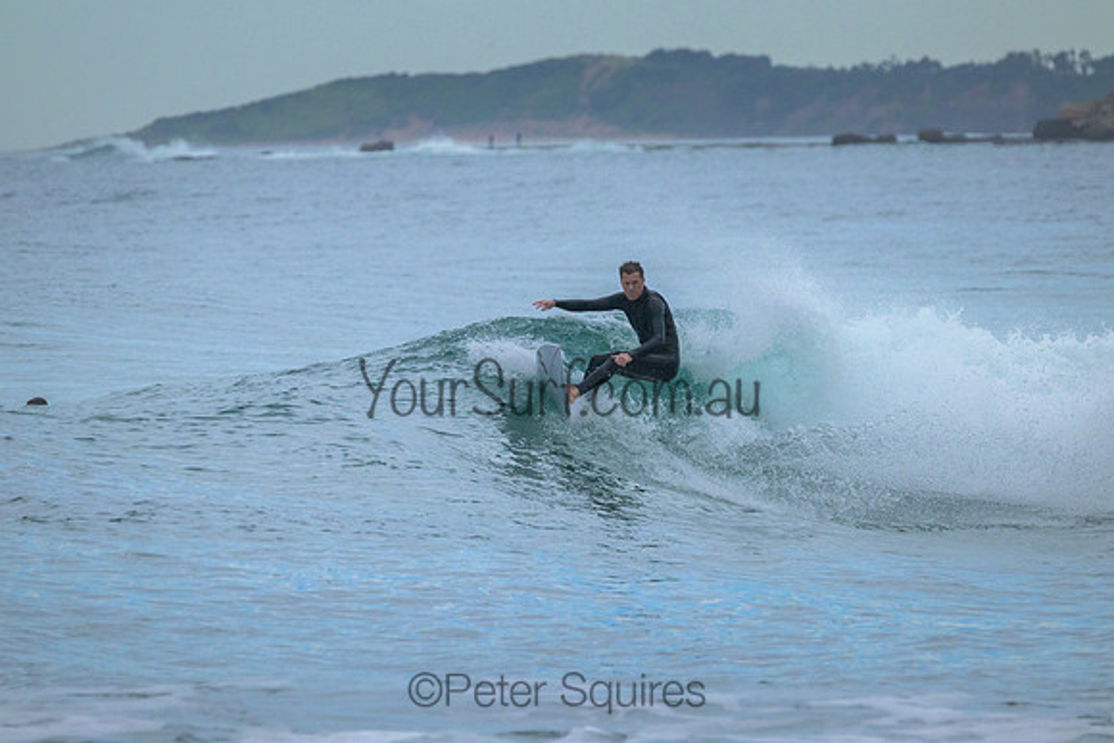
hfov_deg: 3.7
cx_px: 557
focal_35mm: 550
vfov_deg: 2.5
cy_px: 372
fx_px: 17023
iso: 3200
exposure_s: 1/1250
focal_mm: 550
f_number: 11
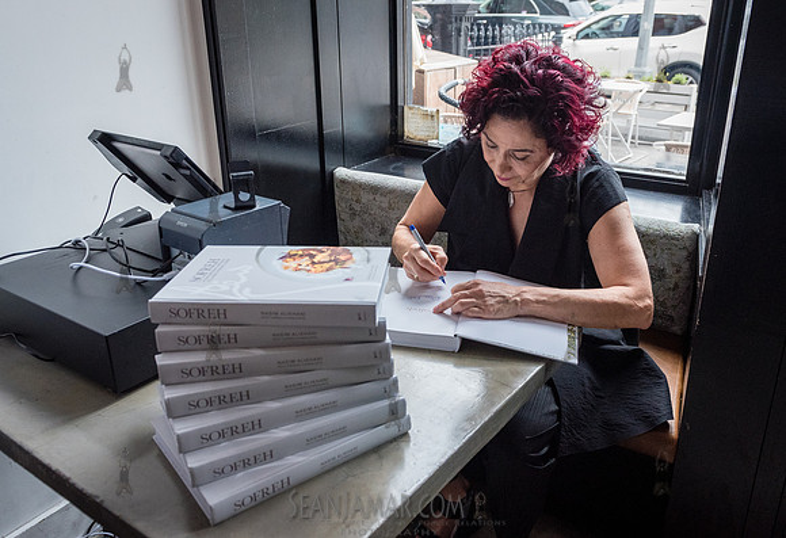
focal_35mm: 30
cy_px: 257
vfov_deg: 44.7
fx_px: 654
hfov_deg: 62.0
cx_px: 414
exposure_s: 1/200
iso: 2000
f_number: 4
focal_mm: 24
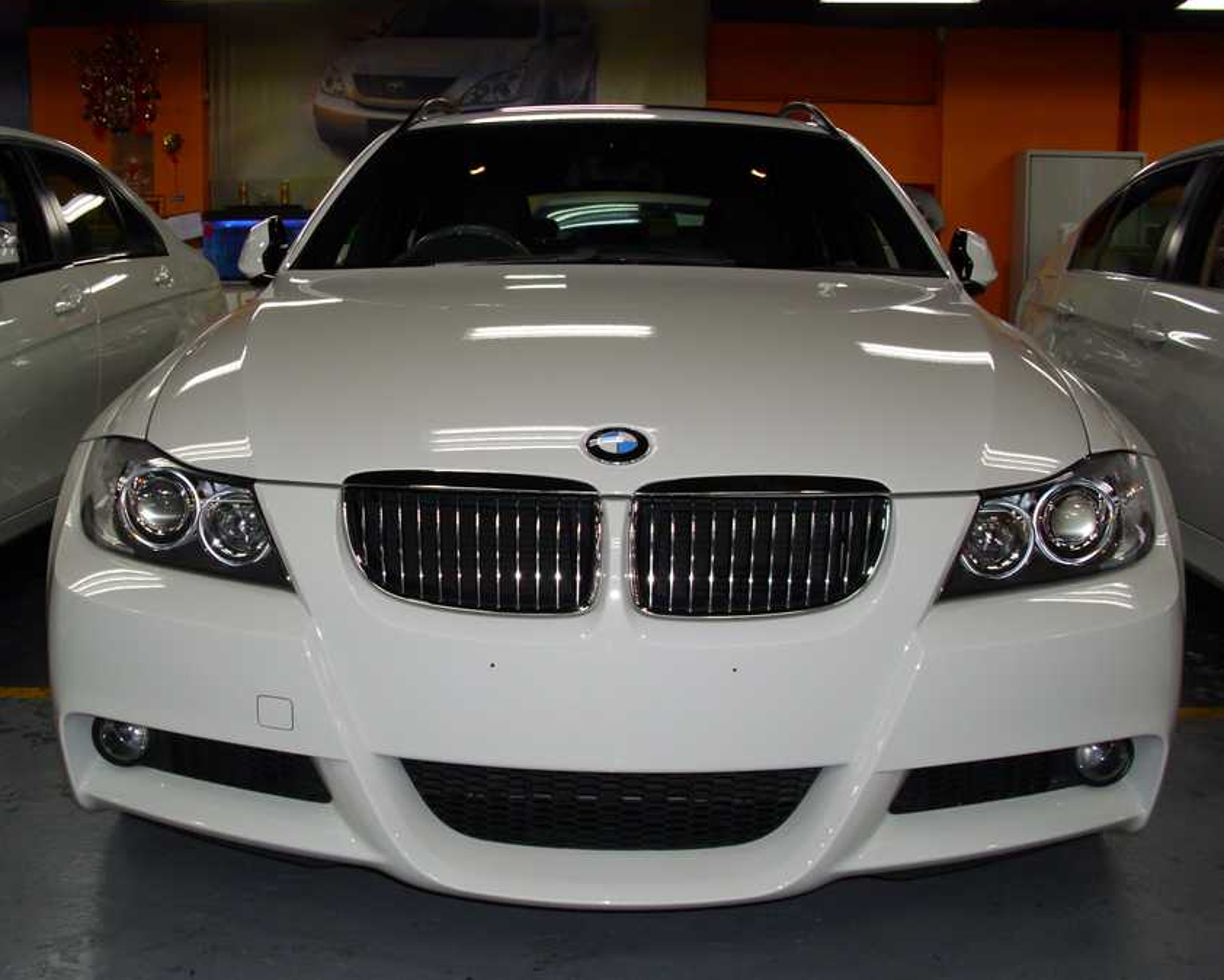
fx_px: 1341
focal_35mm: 37
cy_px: 486
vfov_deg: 40.1
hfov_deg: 49.0
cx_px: 568
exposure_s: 1/60
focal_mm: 6.2
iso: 200
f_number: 3
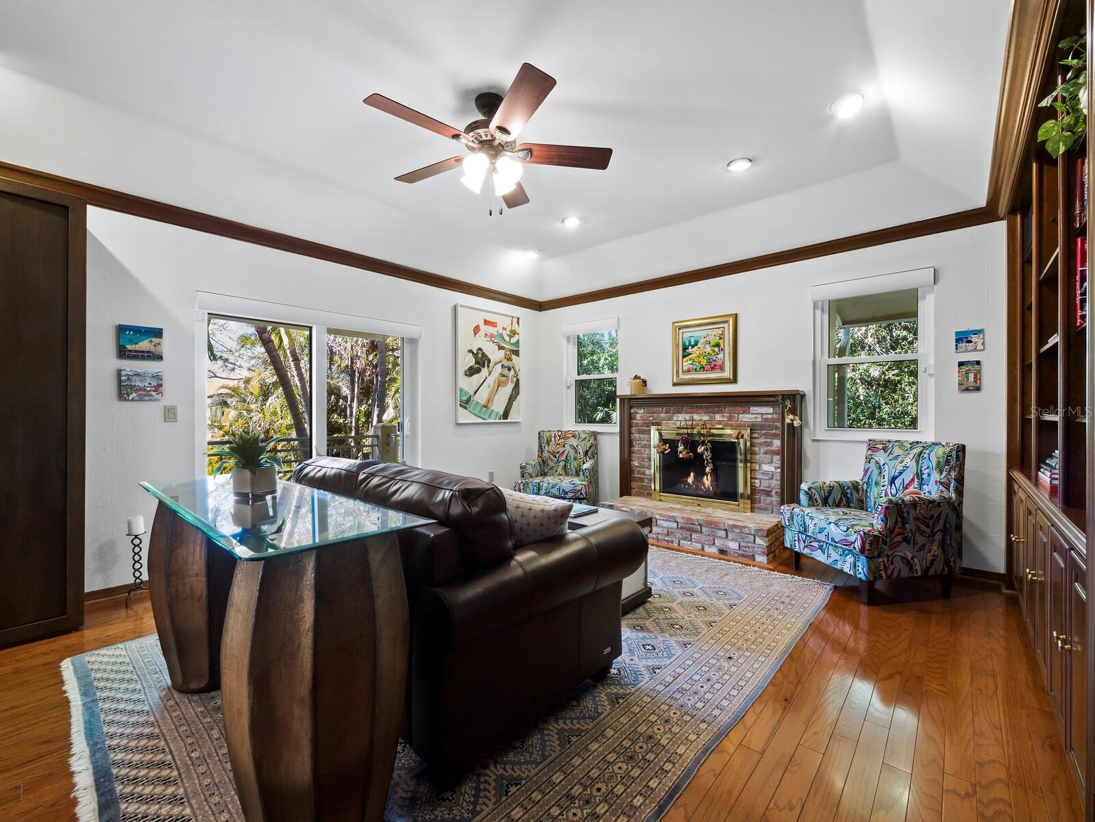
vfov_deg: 85.7
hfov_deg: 102.0
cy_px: 411
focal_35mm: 14
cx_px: 548
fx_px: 443
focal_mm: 7
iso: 400
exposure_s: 1.3
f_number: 11
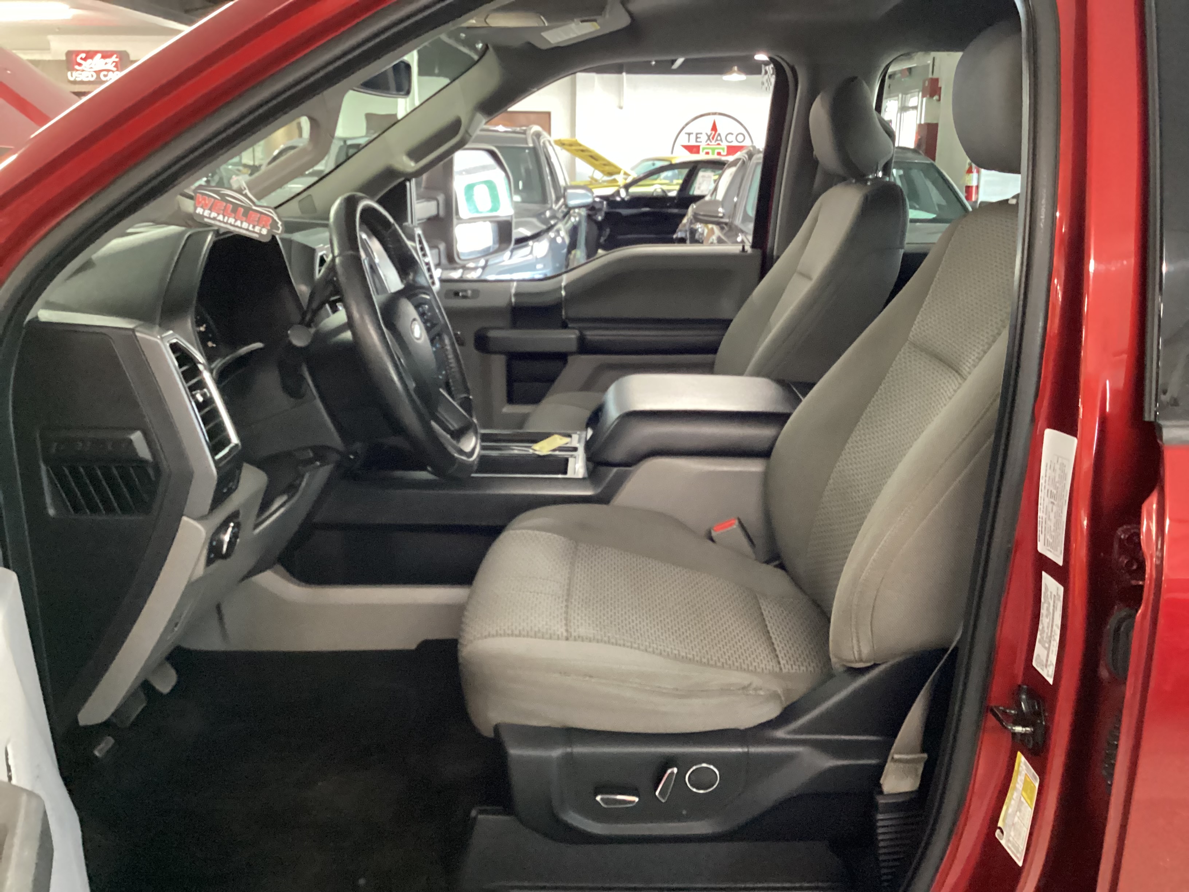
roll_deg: -0.9
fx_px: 1065
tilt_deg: -17.7
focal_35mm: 31
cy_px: 446
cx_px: 594
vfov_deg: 45.4
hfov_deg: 58.4
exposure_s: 1/30
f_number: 2.4
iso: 800
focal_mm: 3.3
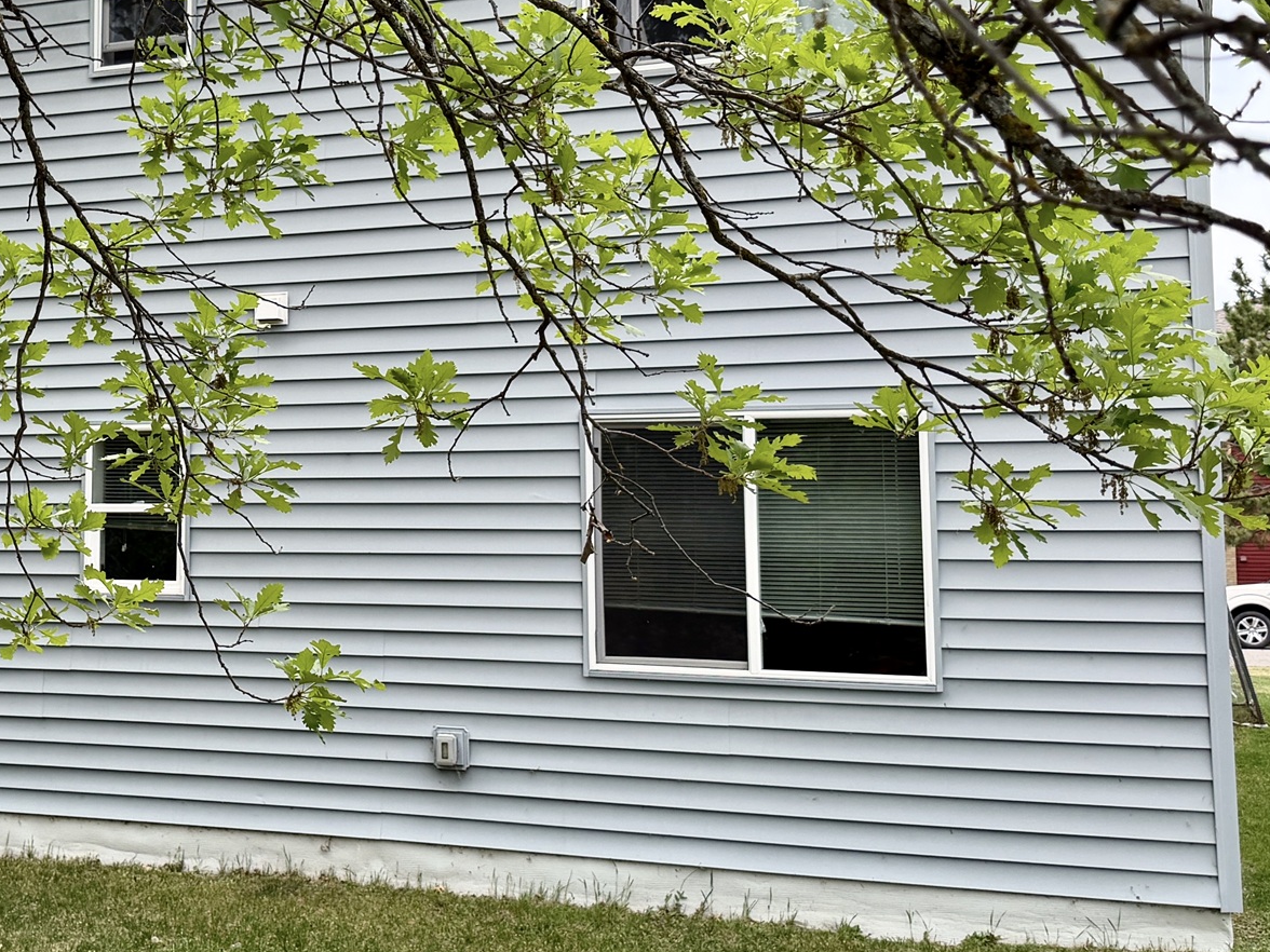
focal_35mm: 51
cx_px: 244
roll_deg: -0.2
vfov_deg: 28.4
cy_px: 350
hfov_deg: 36.2
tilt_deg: +4.8
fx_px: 1871
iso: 100
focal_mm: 6.76
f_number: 1.78
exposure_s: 1/2611
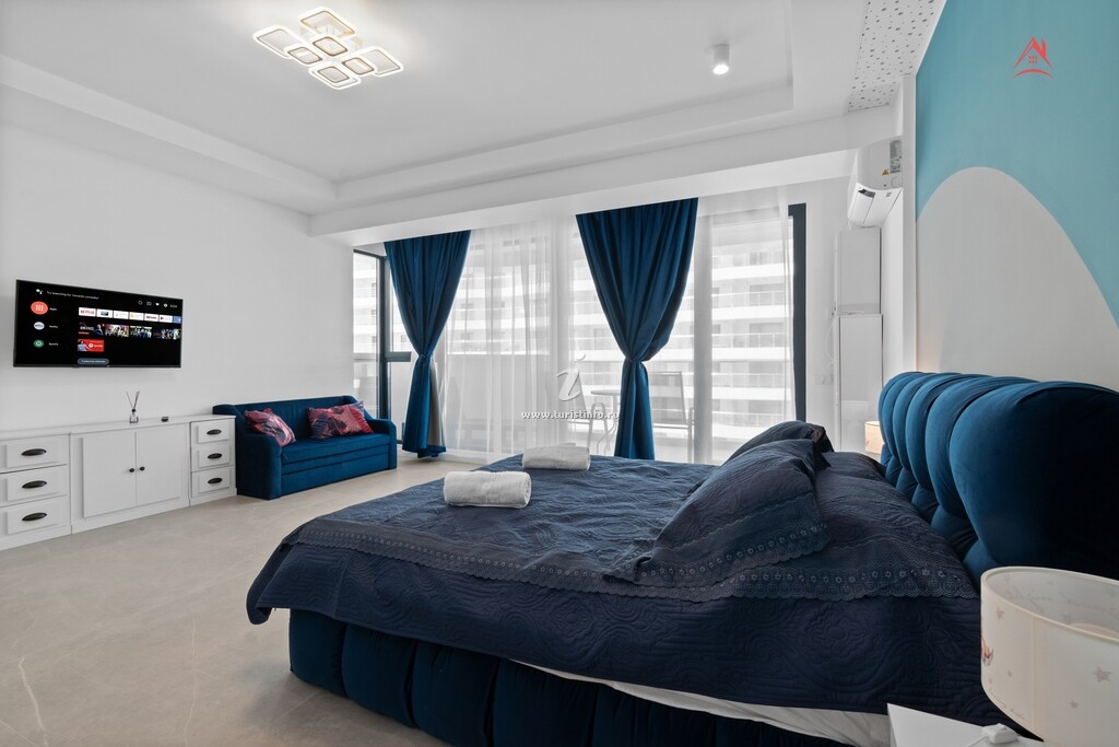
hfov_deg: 100.4
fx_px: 466
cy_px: 374
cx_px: 560
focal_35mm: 15
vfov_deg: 77.3
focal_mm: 10
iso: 400
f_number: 10
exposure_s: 1/6
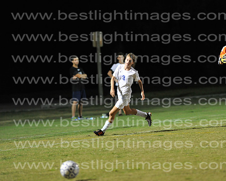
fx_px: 2362
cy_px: 91
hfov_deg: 5.5
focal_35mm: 353
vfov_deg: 4.4
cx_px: 124
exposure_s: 1/400
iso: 5000
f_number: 4
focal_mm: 300
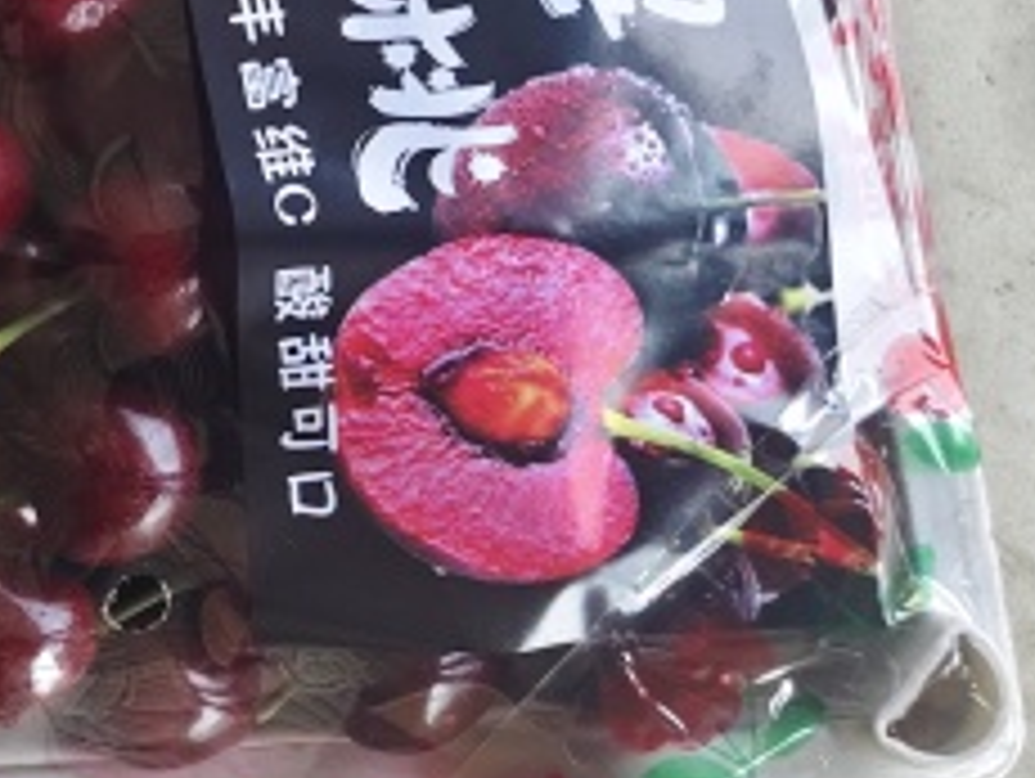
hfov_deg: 21.0
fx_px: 2394
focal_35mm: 80
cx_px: -482
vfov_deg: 18.1
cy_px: 27
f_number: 1.88
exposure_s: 1/126
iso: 58
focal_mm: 5.56
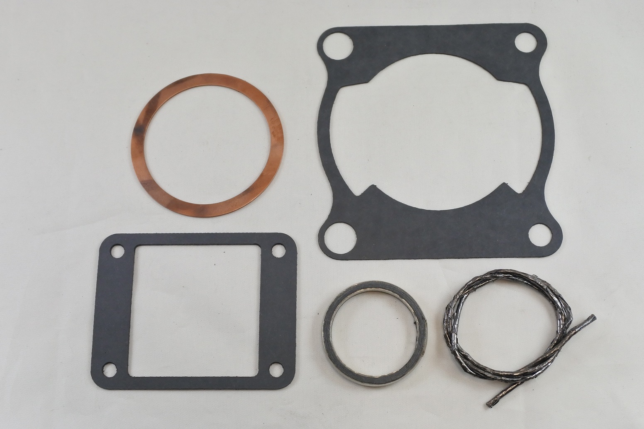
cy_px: 214
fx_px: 608
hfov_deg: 55.8
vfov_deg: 38.9
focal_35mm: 34
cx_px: 322
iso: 400
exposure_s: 1/200
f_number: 4
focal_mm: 12.8
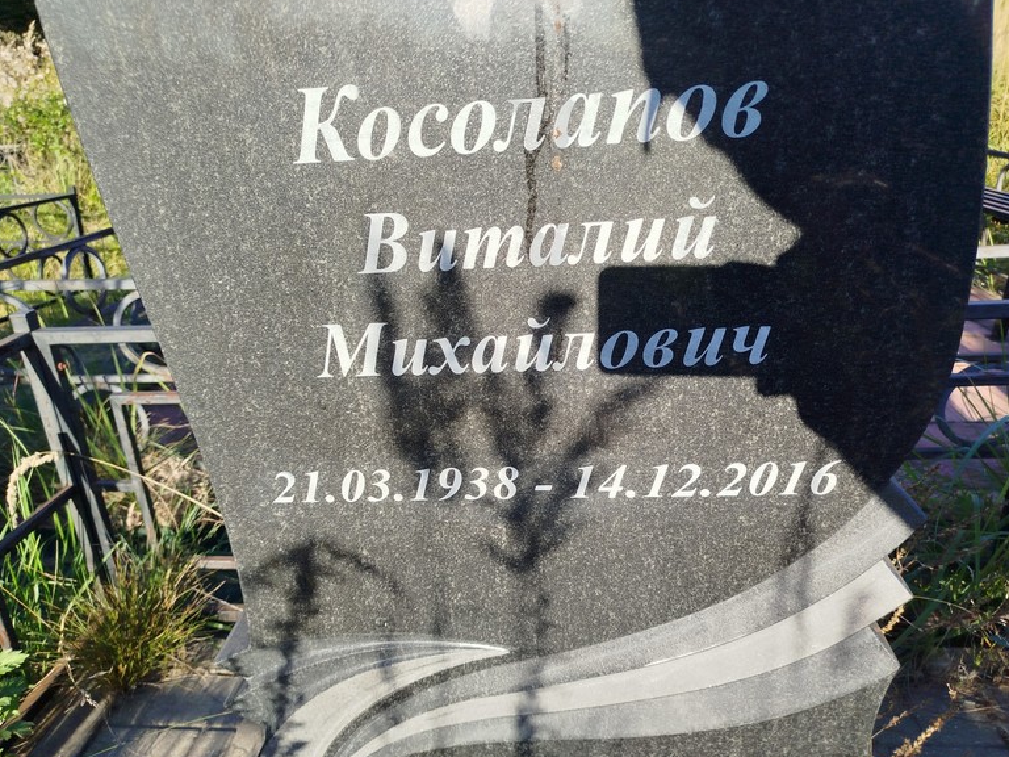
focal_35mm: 25
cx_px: 497
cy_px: 388
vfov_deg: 54.9
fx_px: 729
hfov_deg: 69.4
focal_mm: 5.31
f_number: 1.7
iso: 50
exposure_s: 1/523
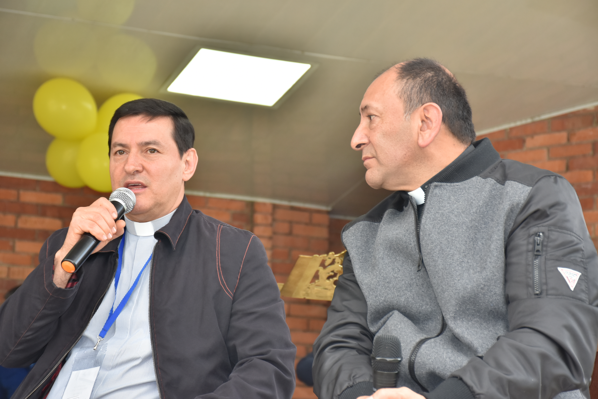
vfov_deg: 11.4
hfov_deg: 17.1
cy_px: 200
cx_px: 299
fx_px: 1994
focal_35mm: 120
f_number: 7.1
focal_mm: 80
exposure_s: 1/80
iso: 320
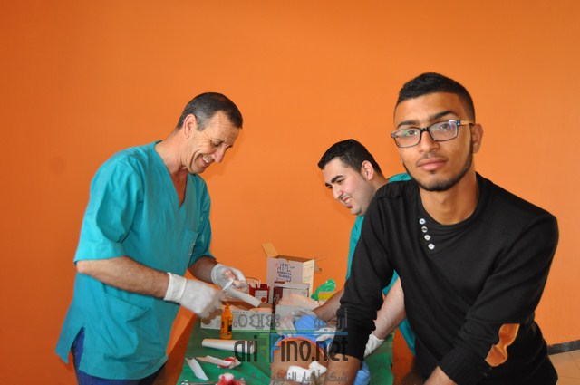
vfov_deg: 39.9
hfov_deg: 57.3
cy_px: 192
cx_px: 290
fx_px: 531
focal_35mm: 33
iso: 800
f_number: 3.5
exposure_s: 1/60
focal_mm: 22
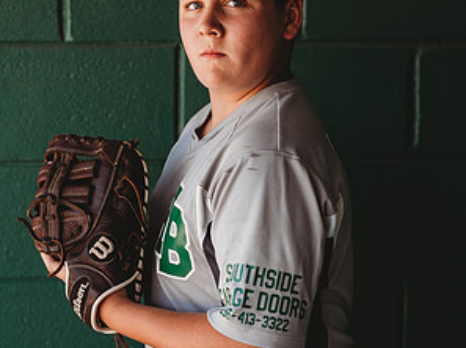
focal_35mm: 124
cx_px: 232
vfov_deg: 11.9
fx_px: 1667
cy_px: 155
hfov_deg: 15.9
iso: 200
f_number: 2.8
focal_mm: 85
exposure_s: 1/400
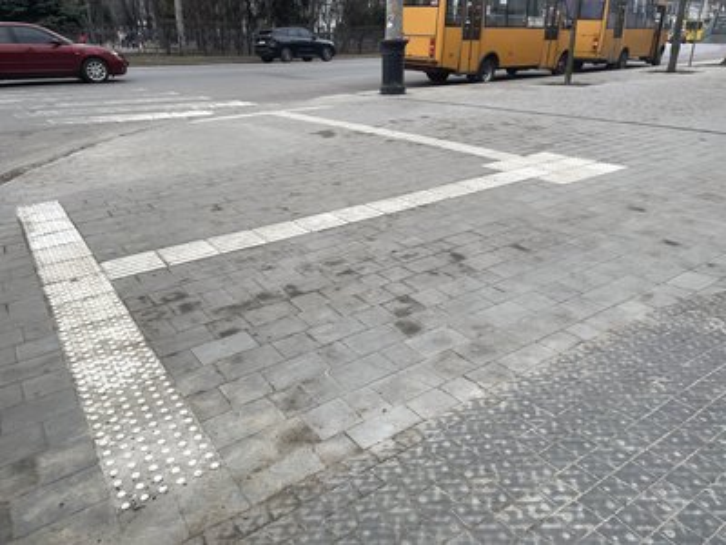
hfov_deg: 67.3
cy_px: 272
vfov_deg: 53.1
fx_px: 545
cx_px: 363
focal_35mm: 26
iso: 32
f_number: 1.6
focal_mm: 4.2
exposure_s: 1/281
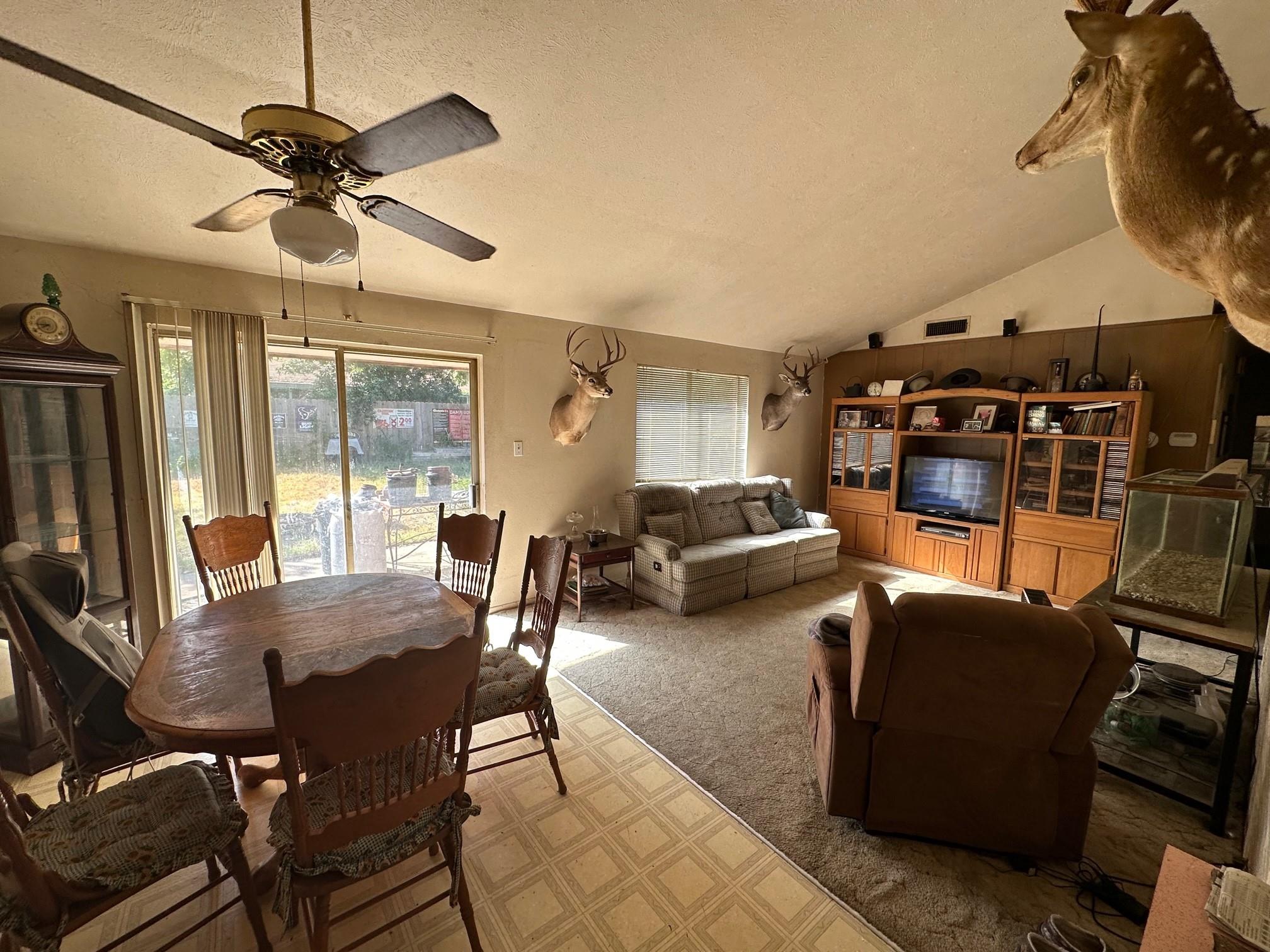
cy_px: 476
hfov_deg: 102.1
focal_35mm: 14
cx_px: 635
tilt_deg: -7.7
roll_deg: -0.8
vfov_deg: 85.7
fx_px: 514
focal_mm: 2.22
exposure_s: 1/136
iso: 40
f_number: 2.2
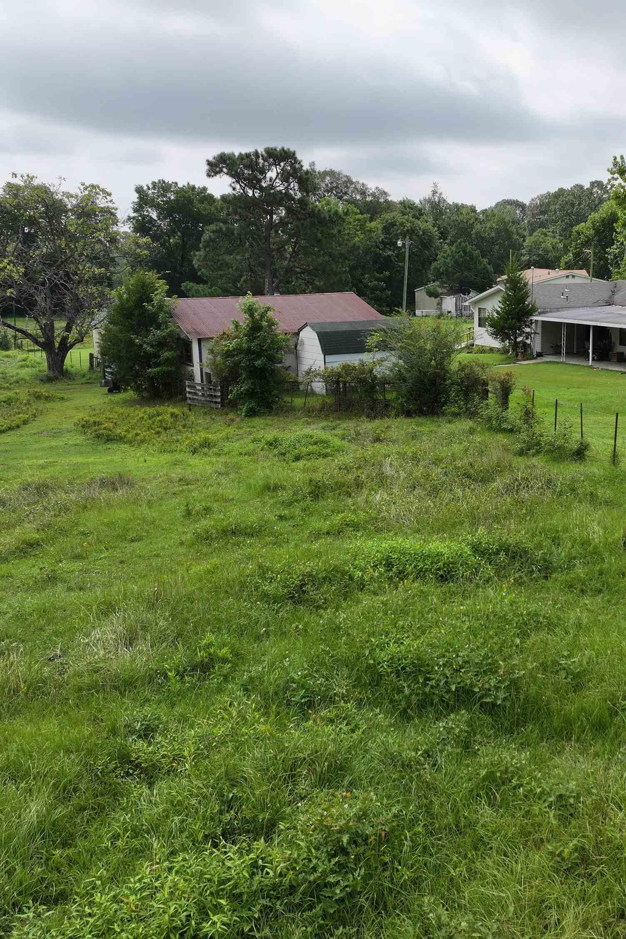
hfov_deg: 38.1
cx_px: 453
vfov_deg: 55.8
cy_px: 466
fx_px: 887
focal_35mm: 34
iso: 170
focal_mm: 12.29
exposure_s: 1/3200
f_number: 2.8
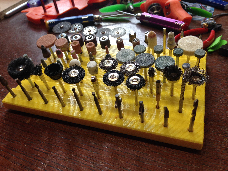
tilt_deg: -37.9
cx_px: 114
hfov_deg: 55.4
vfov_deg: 42.9
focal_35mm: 33
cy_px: 86
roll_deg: +6.0
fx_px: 217
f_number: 2.4
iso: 64
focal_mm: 4.12
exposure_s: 1/60
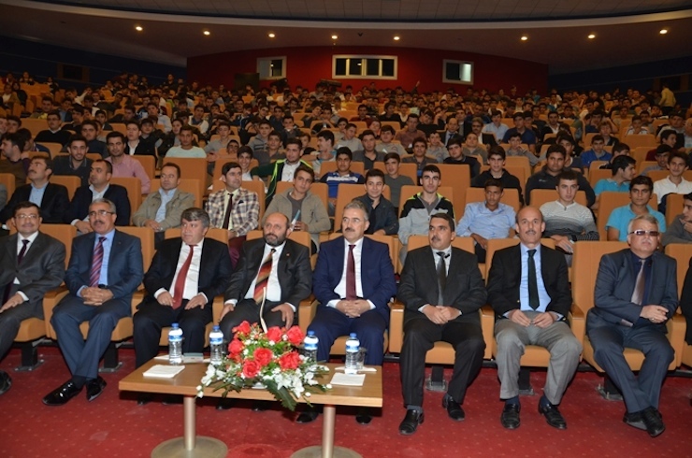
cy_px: 229
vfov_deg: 47.7
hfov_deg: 67.5
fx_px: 518
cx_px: 346
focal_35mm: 27
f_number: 4
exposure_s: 1/60
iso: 800
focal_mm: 18
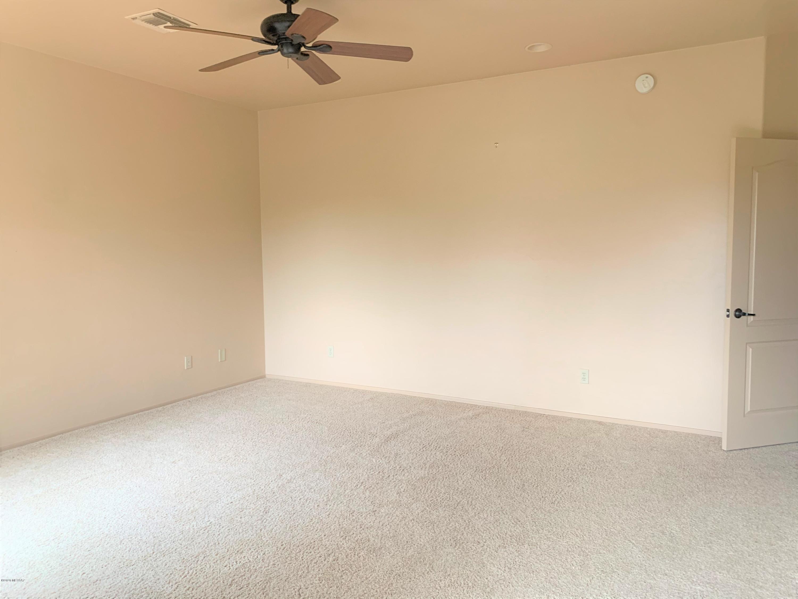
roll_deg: +0.4
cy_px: 300
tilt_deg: -3.8
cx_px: 399
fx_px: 599
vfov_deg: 53.1
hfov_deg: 67.3
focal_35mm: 26
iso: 100
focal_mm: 4.25
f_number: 1.8
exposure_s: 1/83
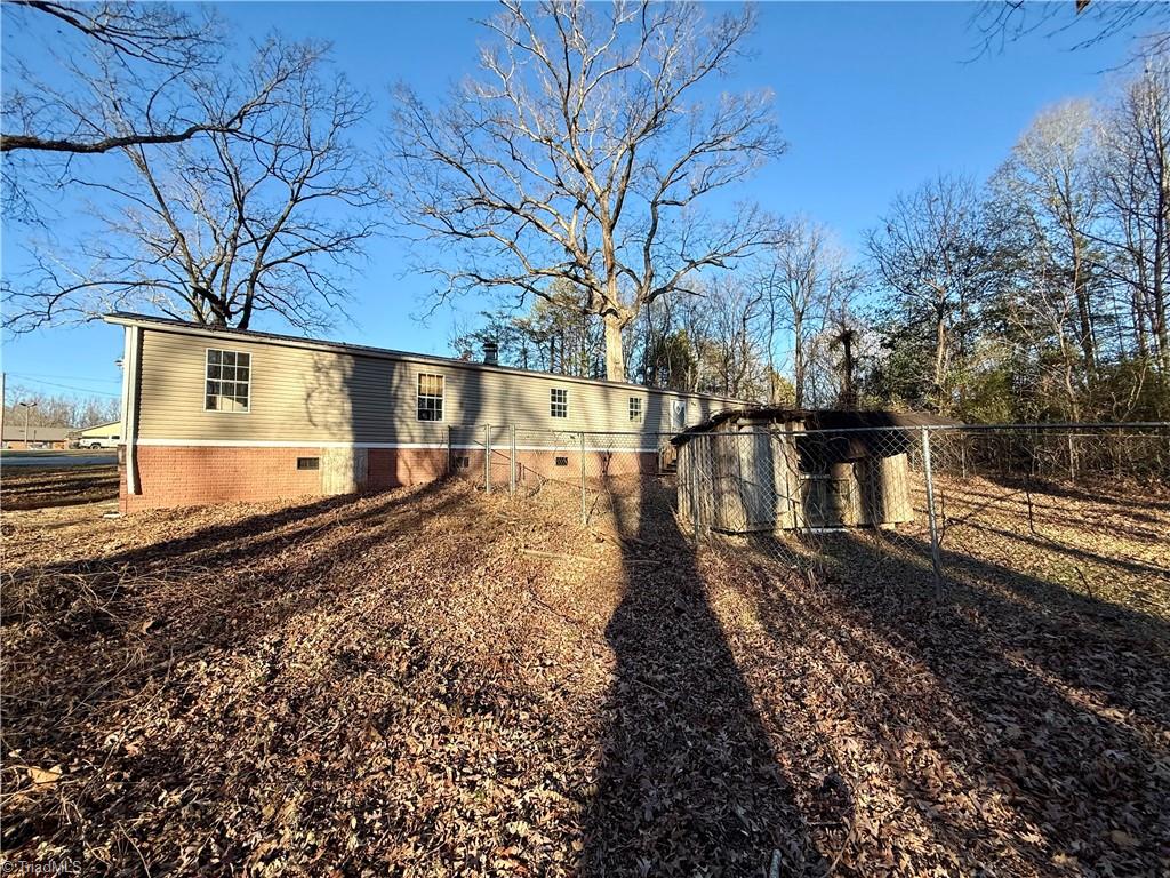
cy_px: 439
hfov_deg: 102.1
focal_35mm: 14
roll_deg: +0.9
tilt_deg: +3.5
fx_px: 473
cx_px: 585
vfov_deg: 85.7
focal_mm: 2.22
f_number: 2.2
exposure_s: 1/742
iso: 50
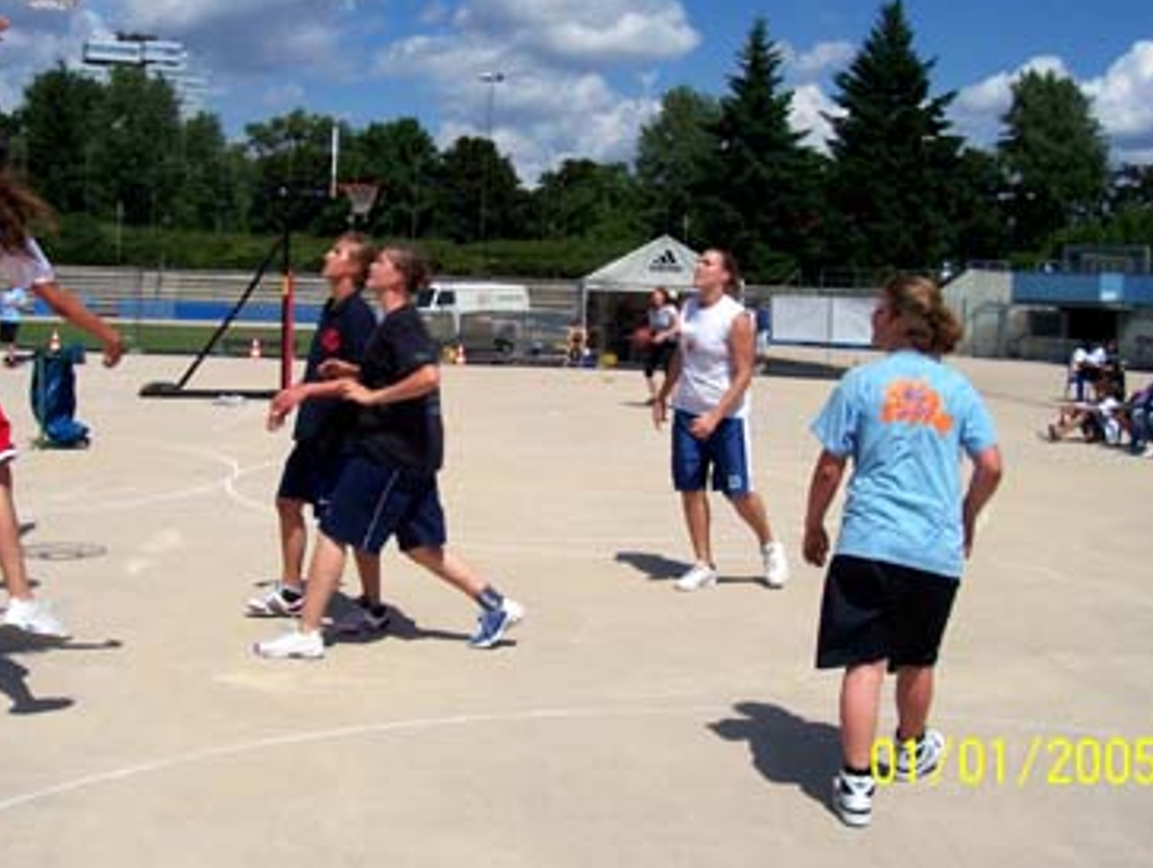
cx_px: 519
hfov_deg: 44.7
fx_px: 1401
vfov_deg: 34.4
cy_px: 367
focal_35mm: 42
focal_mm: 5.6
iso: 80
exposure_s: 1/1401
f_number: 5.1
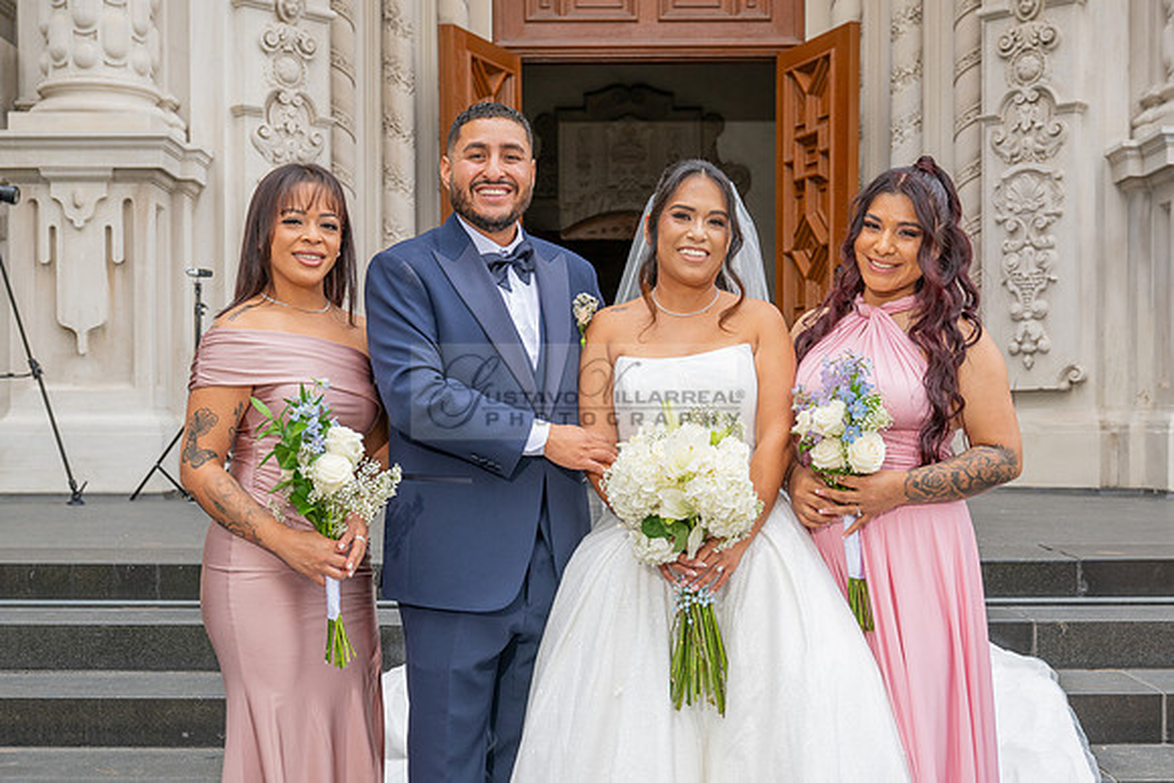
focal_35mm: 49
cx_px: 587
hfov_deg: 40.4
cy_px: 456
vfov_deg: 27.6
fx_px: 1595
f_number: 5.6
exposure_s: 1/200
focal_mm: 42
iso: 200
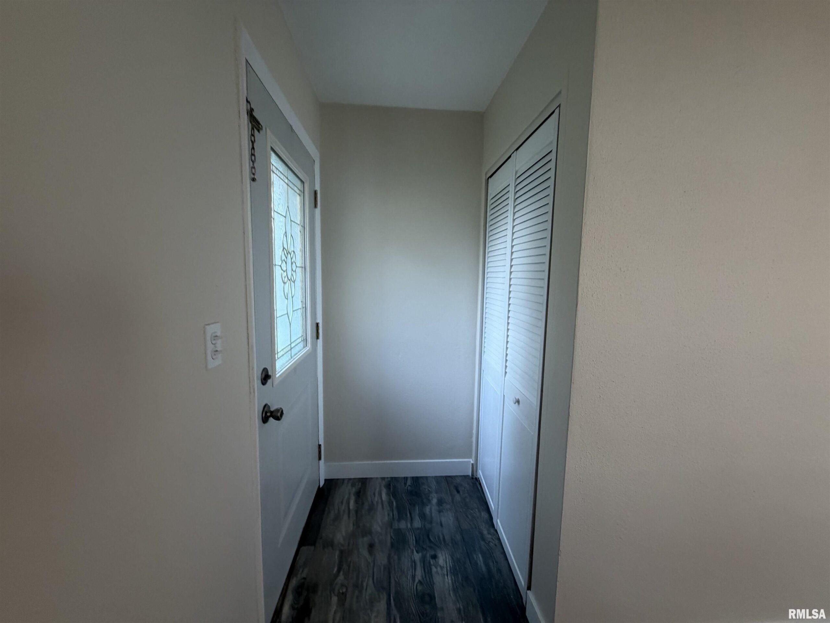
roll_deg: -0.7
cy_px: 312
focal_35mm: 14
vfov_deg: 85.7
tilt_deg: -9.9
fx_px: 336
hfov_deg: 102.1
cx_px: 415
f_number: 2.2
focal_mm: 2.22
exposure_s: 1/120
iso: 160
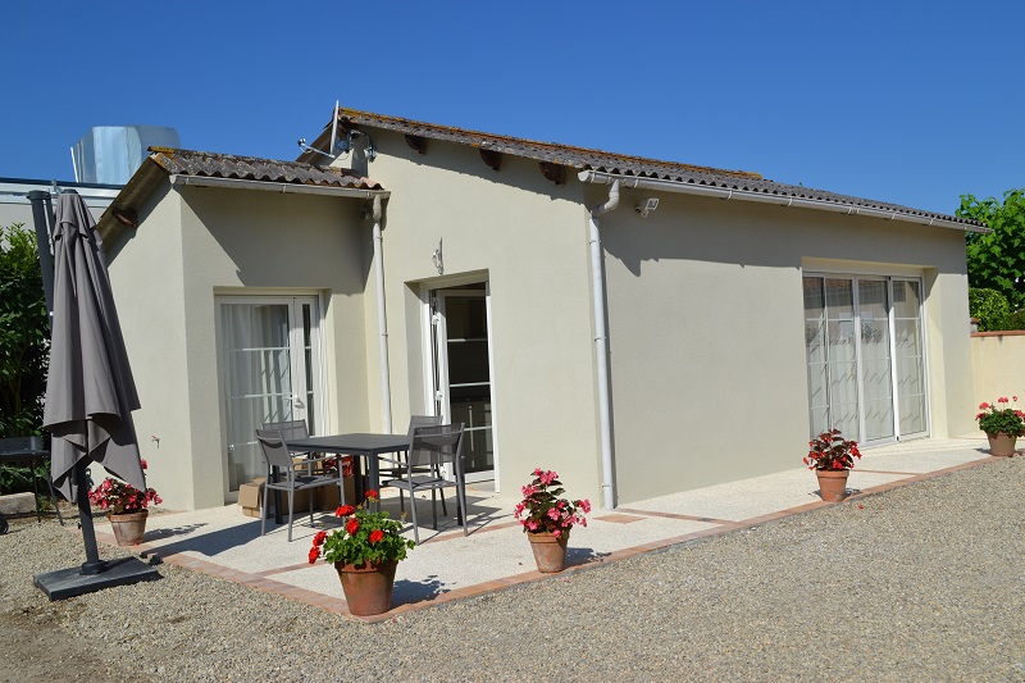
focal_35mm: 33
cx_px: 512
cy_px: 342
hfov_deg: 57.2
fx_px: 939
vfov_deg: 40.0
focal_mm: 22
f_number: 9
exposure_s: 1/320
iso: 100
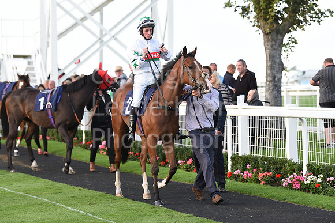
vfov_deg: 9.8
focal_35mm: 140
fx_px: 1303
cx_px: 168
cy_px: 112
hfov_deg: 14.7
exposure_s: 1/640
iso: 1000
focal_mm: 140
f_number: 4.5
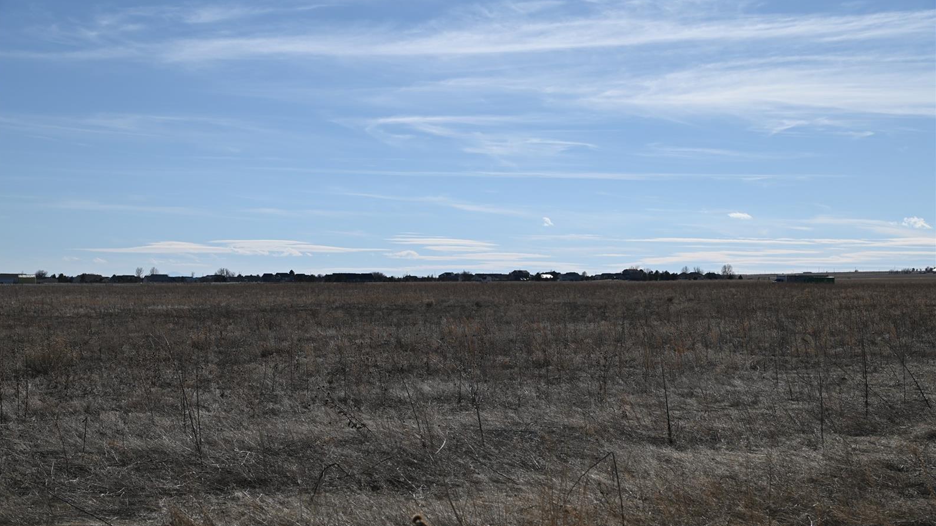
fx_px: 1514
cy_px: 291
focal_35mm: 61
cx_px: 466
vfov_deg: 19.7
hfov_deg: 34.4
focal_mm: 58
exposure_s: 1/1000
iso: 100
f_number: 8
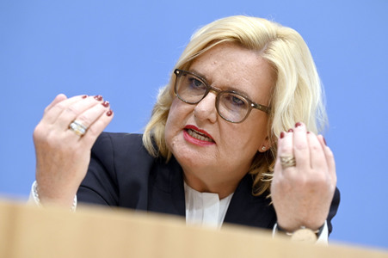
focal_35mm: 165
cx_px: 194
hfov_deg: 12.5
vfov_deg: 8.3
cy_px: 129
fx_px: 1777
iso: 2000
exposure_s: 1/400
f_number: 4.5
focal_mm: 165
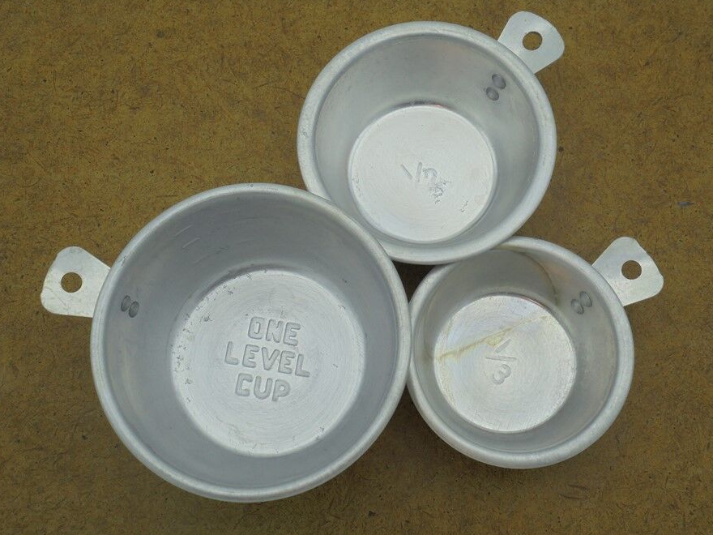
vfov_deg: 32.9
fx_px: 906
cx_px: 359
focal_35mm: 44
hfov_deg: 42.9
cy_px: 268
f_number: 4.5
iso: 100
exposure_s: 1/60
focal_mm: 7.8
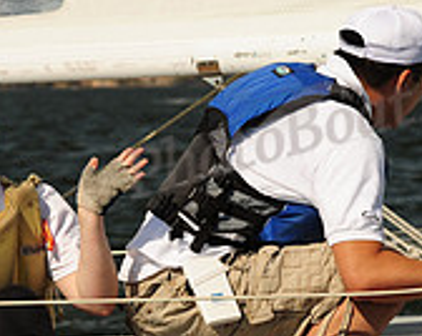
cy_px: 298
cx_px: -3
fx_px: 2832
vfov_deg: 6.8
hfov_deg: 8.5
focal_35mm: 227
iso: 320
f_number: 5
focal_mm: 70
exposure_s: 1/1250
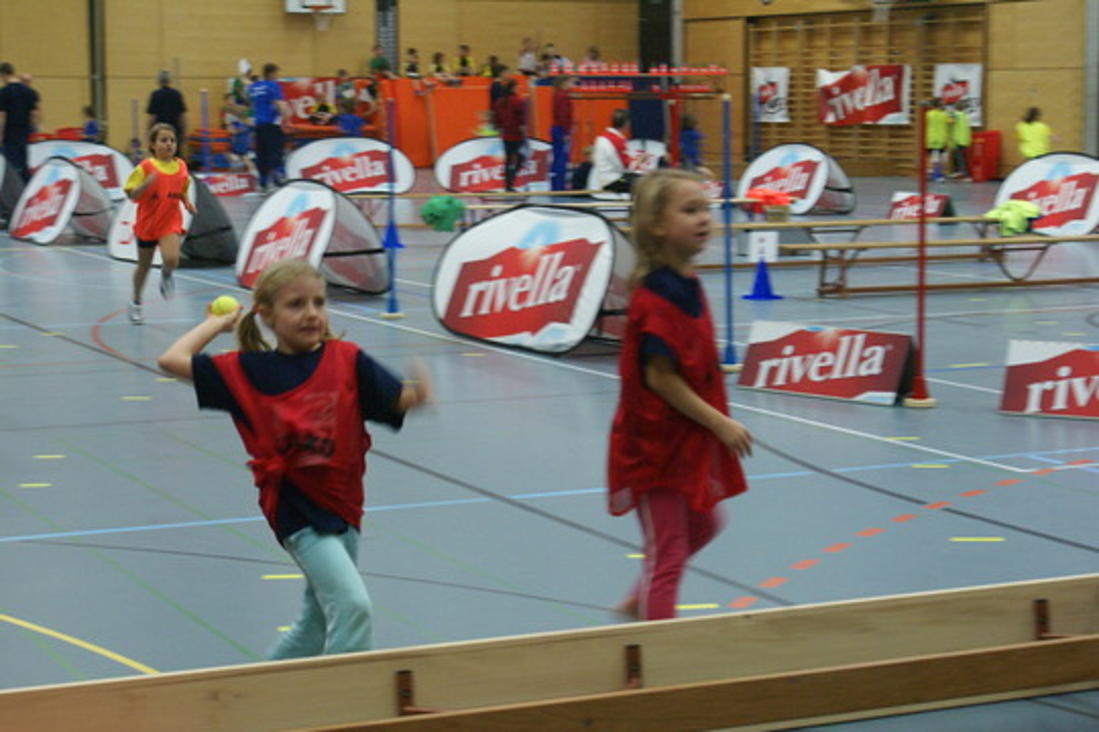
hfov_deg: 27.0
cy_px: 366
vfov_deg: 18.2
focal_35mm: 75
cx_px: 550
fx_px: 2289
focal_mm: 50
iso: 800
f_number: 5.6
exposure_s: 1/30
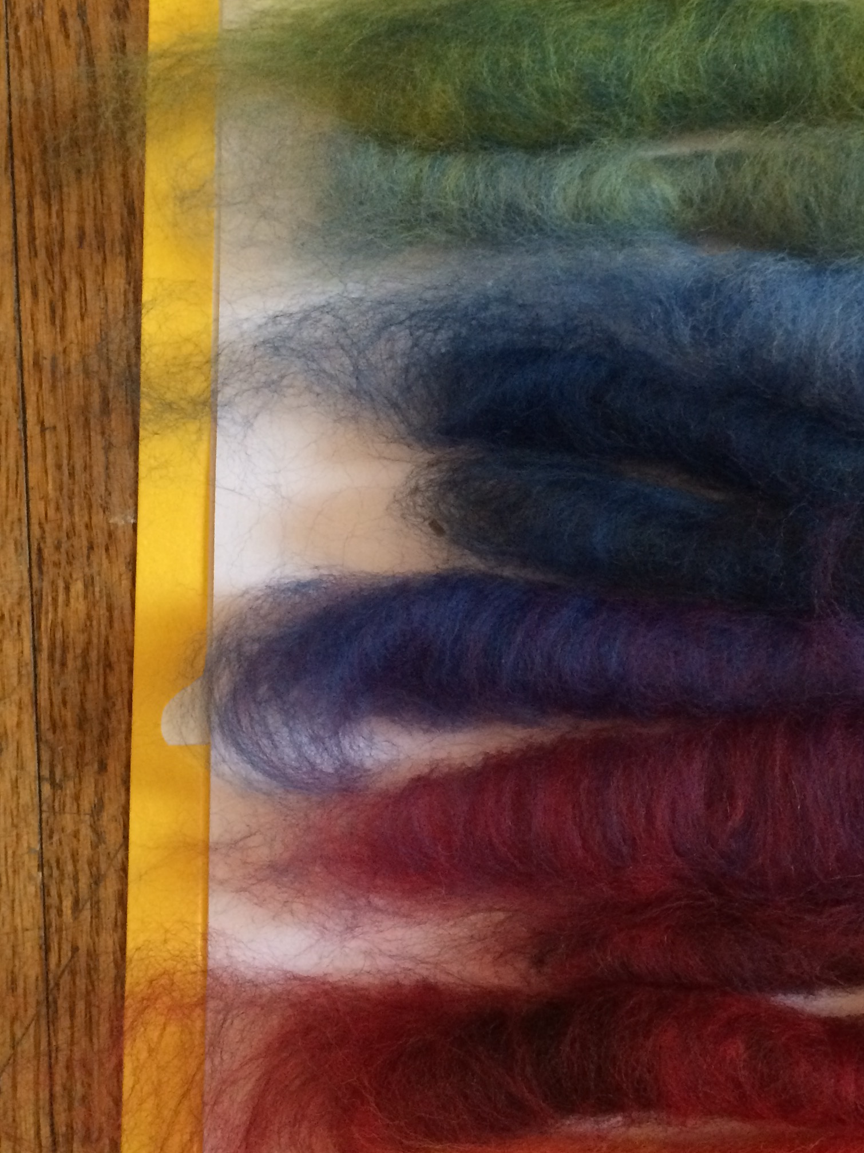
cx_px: 682
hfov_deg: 30.2
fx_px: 1564
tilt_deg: -83.3
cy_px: 629
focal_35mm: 47
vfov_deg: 40.4
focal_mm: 4.15
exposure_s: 1/30
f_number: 2.2
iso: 250
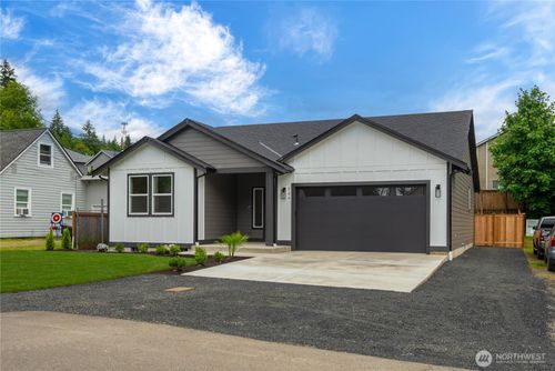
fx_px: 355
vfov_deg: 55.2
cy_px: 186
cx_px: 278
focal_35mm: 23
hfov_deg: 76.1
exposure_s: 1/160
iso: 80
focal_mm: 23
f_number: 7.1
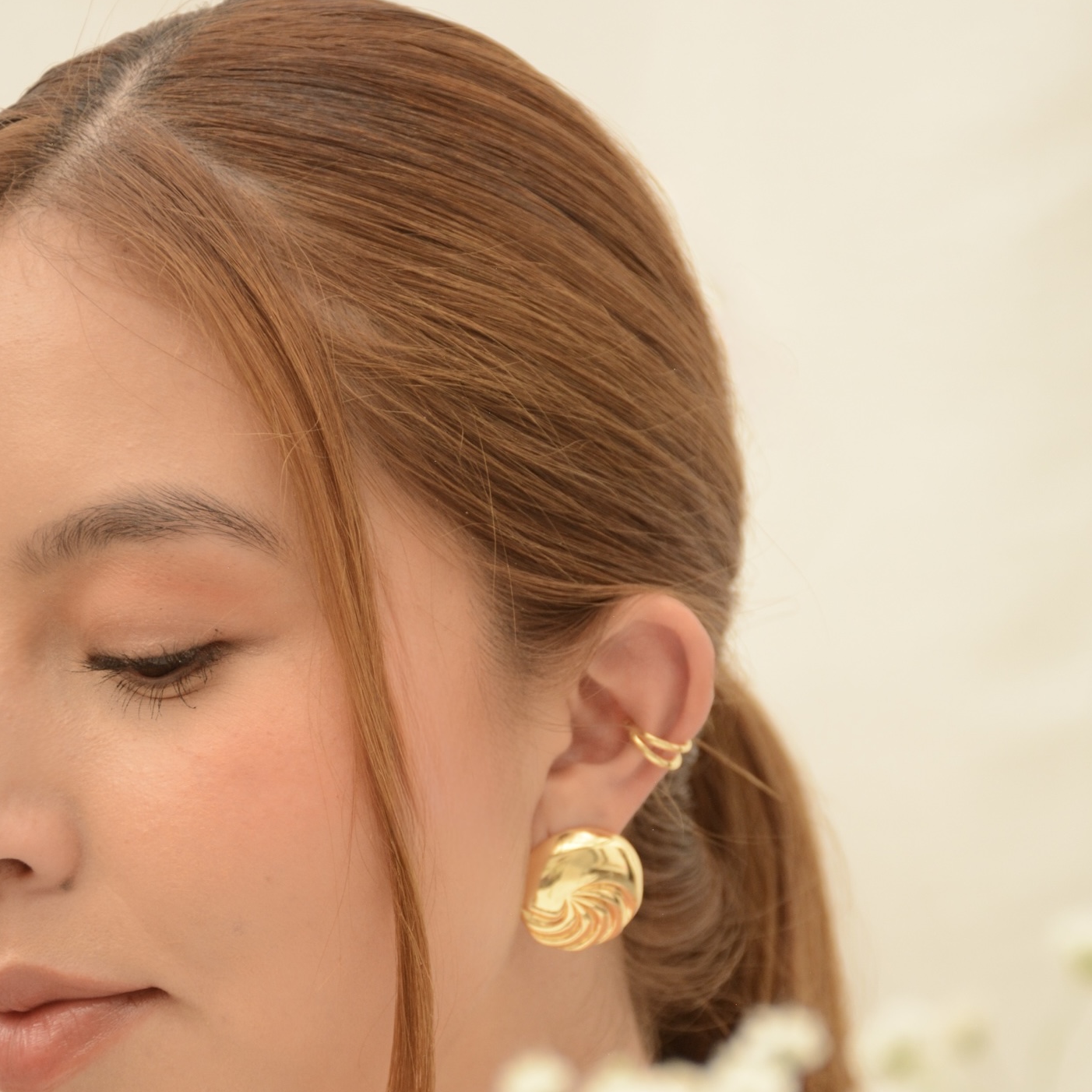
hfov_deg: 16.1
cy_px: 772
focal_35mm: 108
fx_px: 3855
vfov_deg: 16.1
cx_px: 549
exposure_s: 1/200
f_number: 4.8
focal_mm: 56
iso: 500
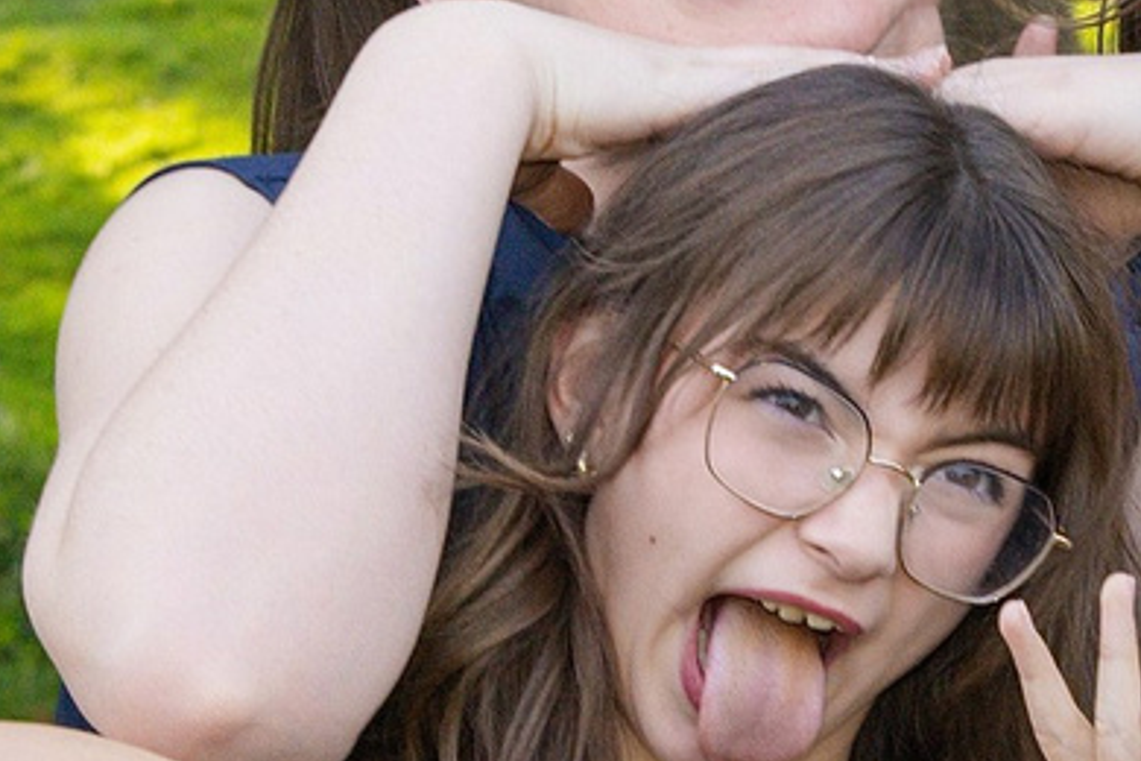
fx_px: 8937
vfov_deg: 4.9
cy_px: 757
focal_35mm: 282
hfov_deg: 7.3
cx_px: 1024
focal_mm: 43
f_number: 6.3
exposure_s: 1/125
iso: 400
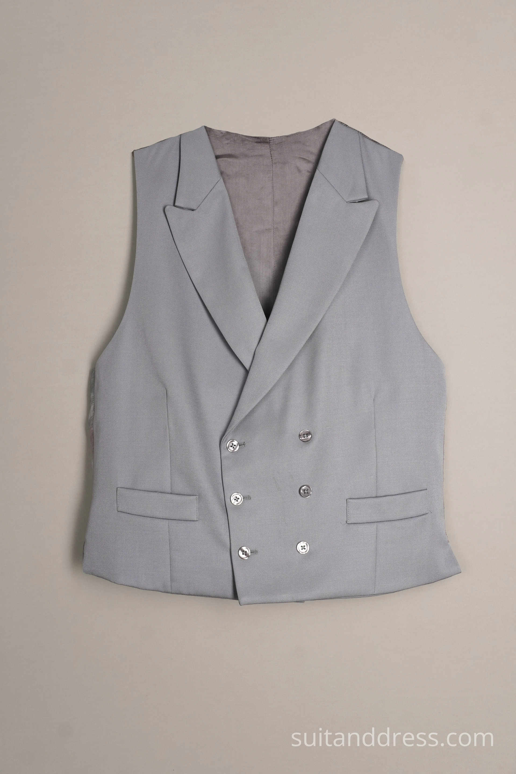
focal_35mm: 48
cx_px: 258
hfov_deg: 28.1
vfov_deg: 41.1
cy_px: 387
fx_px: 1032
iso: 400
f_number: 8
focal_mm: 32
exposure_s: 1/40
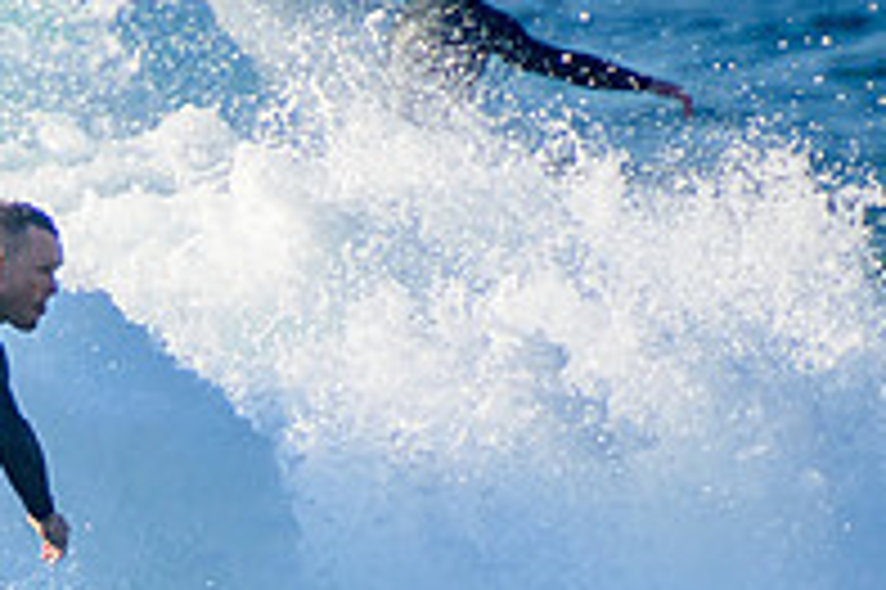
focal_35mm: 1801
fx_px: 44287
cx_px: -216
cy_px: 709
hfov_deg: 1.1
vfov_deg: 0.8
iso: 500
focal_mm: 400
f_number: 5.6
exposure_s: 1/2000
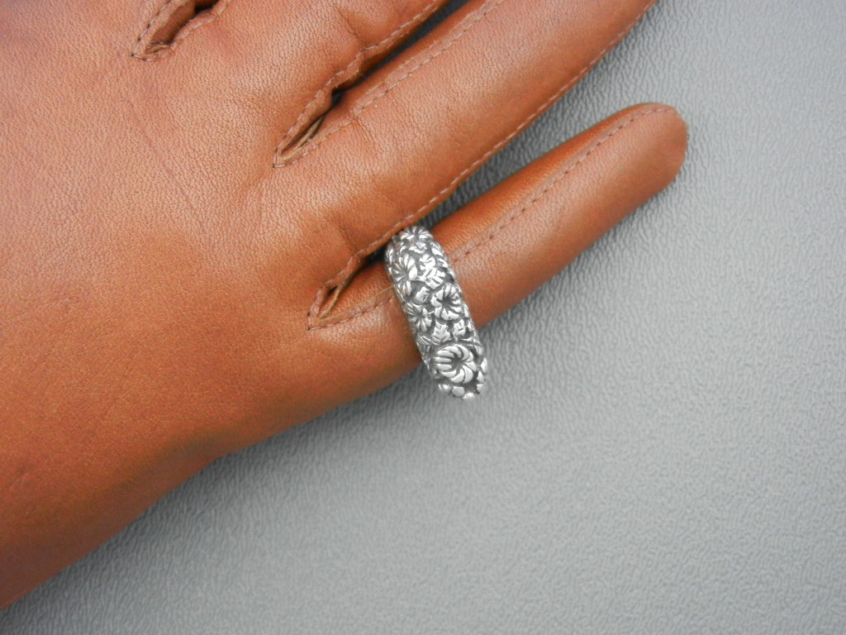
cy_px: 318
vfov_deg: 24.8
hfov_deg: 32.7
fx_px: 1442
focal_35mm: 59
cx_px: 423
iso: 200
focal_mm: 10.6
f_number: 4
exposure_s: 1/2.8
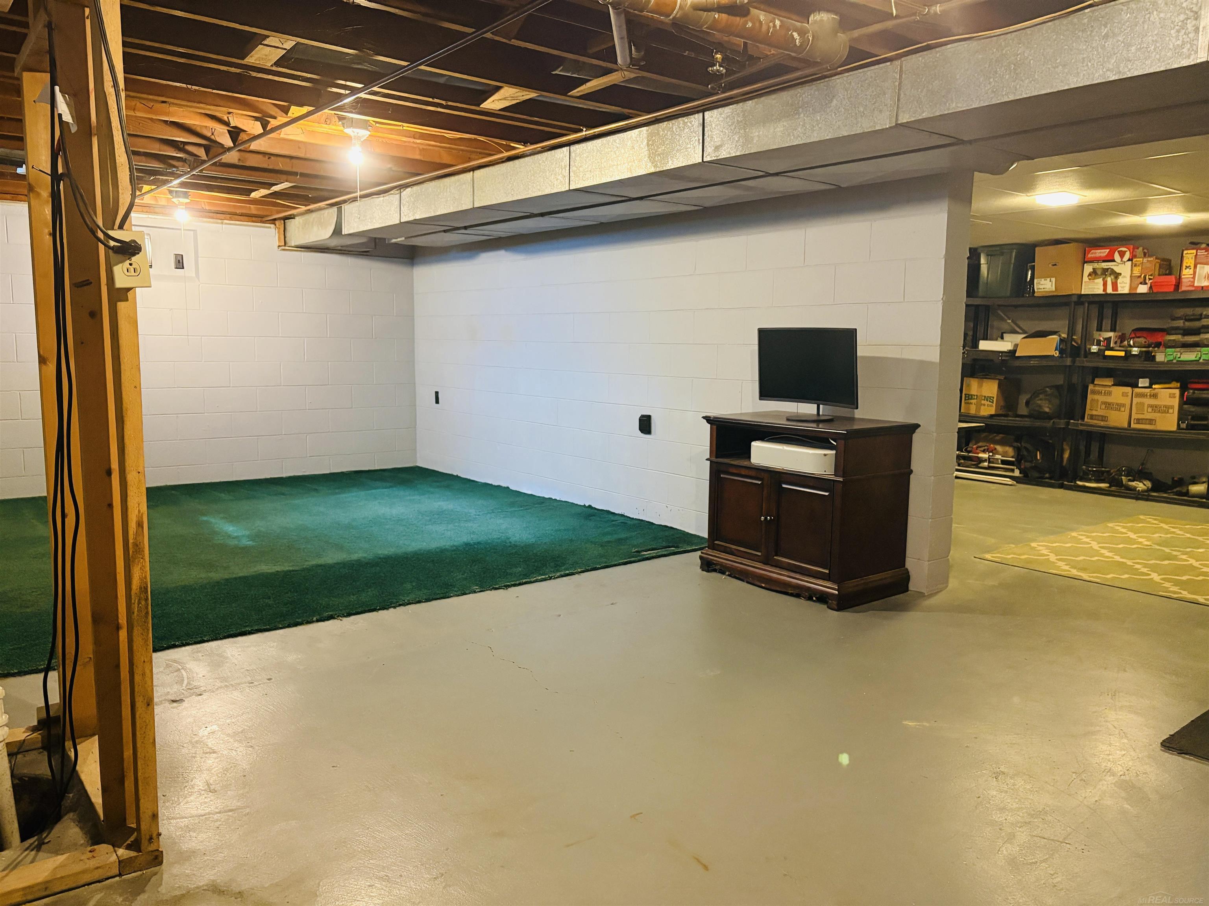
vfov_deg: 53.1
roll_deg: +0.0
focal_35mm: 26
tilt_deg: -6.5
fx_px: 908
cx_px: 604
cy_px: 453
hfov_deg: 67.3
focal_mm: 5.96
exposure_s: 1/30
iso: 500
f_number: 1.6
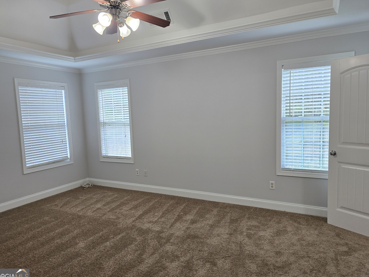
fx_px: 256
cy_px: 138
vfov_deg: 56.8
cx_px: 179
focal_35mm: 24
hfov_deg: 71.6
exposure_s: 1/120
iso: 80
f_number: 1.7
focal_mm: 6.3
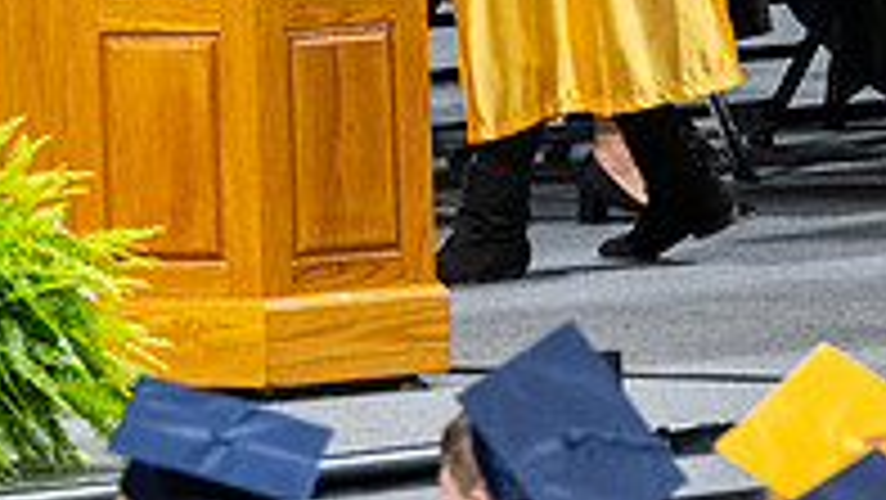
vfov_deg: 1.2
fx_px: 24560
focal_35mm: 1045
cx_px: 1451
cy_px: -362
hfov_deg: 2.1
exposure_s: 1/200
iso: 2000
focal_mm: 190
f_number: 4
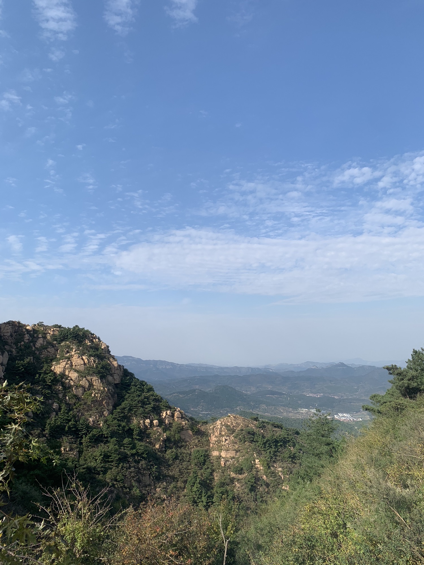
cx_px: 212
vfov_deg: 67.3
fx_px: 425
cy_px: 282
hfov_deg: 53.1
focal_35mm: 26
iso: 25
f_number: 1.8
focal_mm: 4.25
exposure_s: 1/2075
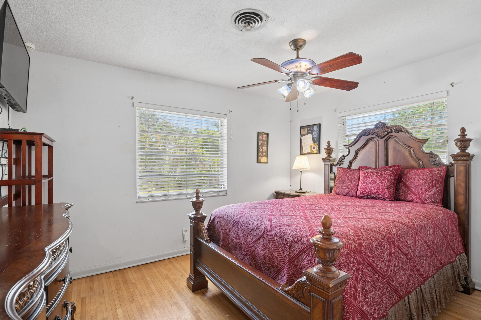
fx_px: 214
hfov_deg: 96.8
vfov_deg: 73.7
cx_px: 240
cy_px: 160
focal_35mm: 16
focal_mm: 16
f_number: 8
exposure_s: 1/25
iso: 250
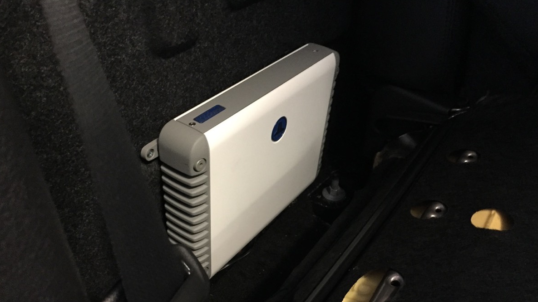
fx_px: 456
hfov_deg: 61.0
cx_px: 270
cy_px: 201
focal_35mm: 32
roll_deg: -0.6
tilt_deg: -38.9
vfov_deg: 36.3
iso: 320
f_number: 2.2
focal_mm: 4.15
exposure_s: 1/15
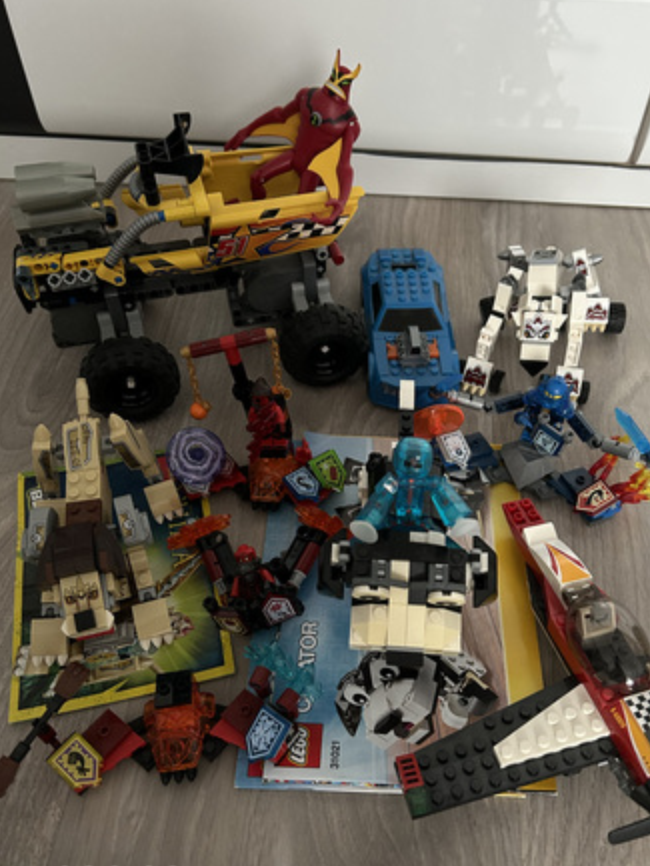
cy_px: 454
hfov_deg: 46.8
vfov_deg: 59.9
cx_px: 353
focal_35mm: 30
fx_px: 751
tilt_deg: -50.7
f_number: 1.5
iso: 640
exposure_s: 1/33
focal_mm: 5.7
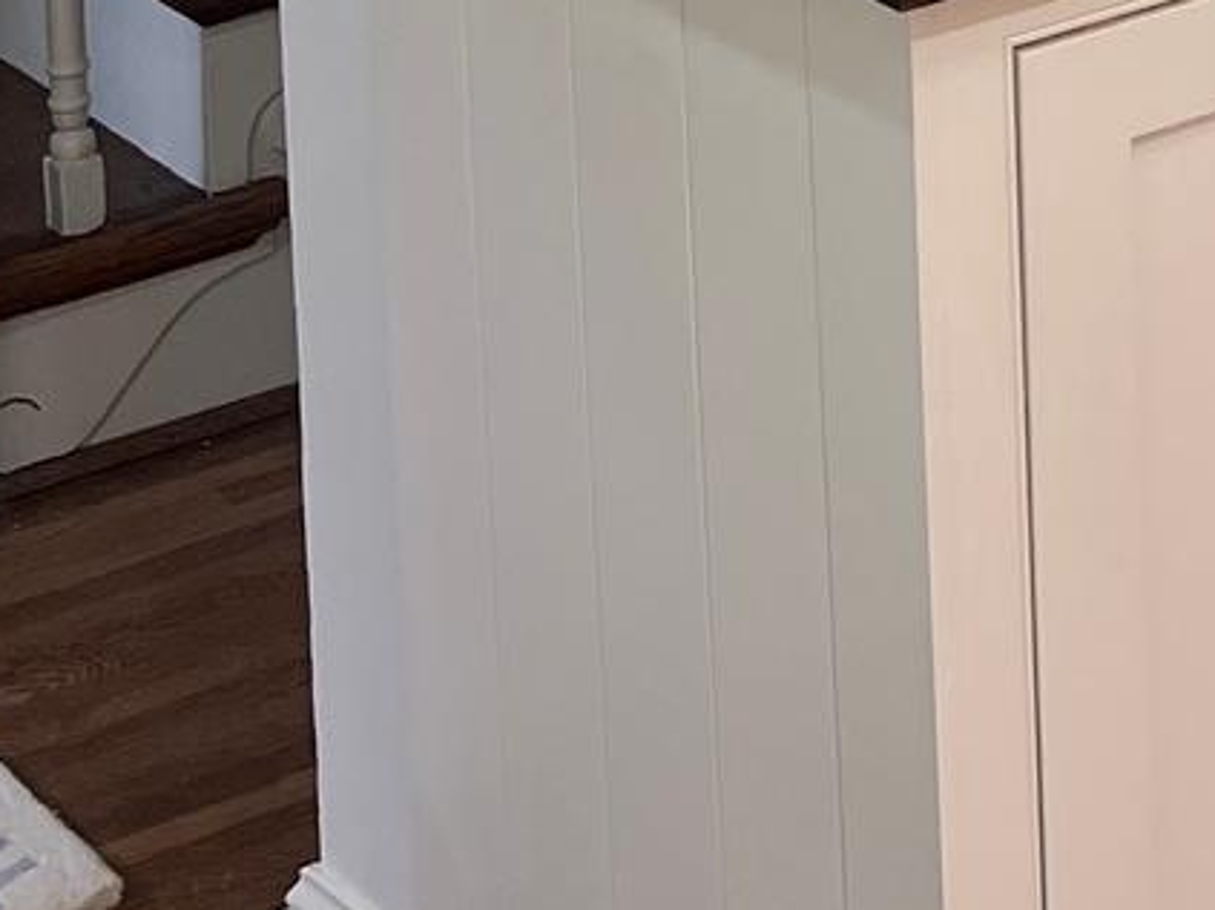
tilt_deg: -7.0
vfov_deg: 10.6
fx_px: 4421
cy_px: -1033
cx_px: 1899
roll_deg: +0.9
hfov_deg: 14.5
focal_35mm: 126
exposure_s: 1/120
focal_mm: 5.7
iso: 100
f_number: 1.5
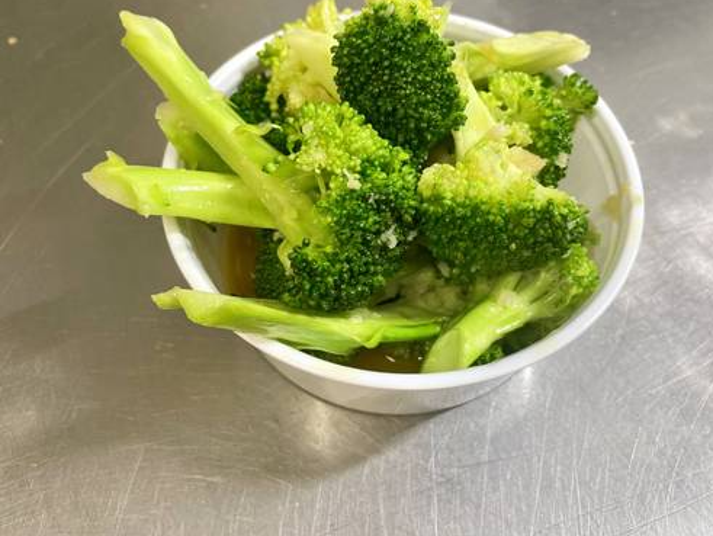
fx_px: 639
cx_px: 379
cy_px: 218
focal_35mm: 31
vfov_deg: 45.3
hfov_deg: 58.3
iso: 80
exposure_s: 1/60
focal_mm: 4.2
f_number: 1.6
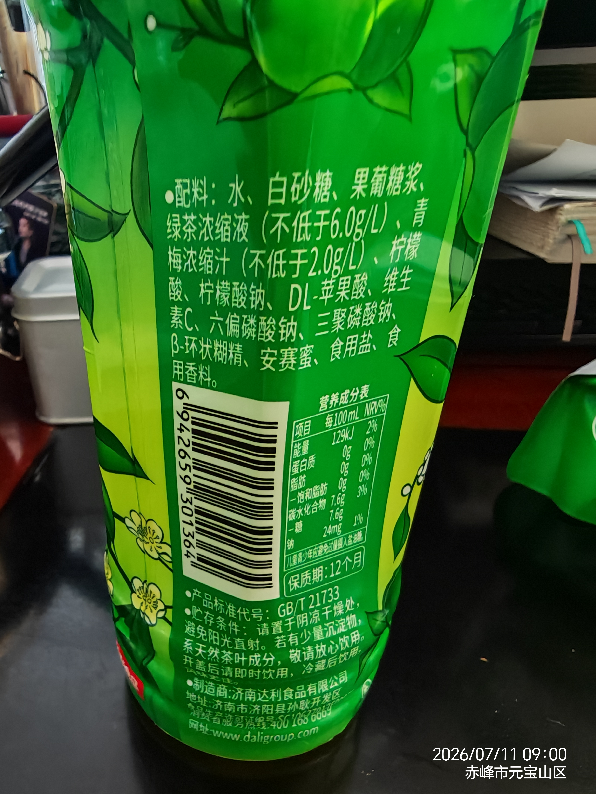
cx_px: 298
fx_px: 551
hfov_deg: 56.8
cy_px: 397
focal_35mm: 24
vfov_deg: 71.6
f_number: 2
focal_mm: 1.82
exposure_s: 1/20
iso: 1000
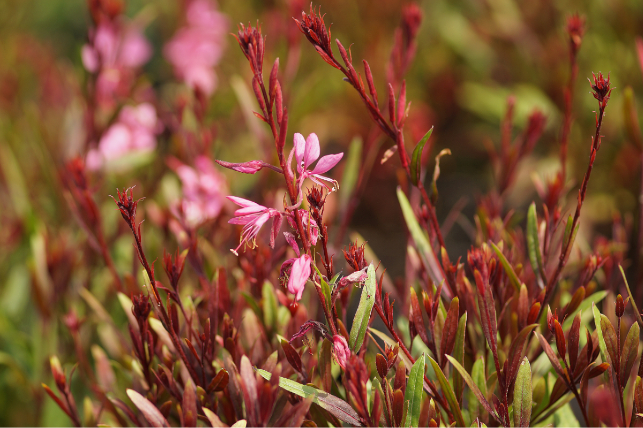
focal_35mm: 150
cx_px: 322
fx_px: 2679
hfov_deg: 13.7
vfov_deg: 9.1
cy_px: 214
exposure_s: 1/500
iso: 100
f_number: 3.2
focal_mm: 100
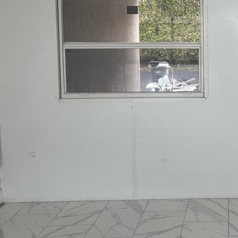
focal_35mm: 56
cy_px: 62
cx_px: 236
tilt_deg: -4.0
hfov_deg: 28.7
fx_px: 436
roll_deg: +0.6
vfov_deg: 30.1
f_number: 1.5
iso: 64
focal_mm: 5.7
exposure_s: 1/121
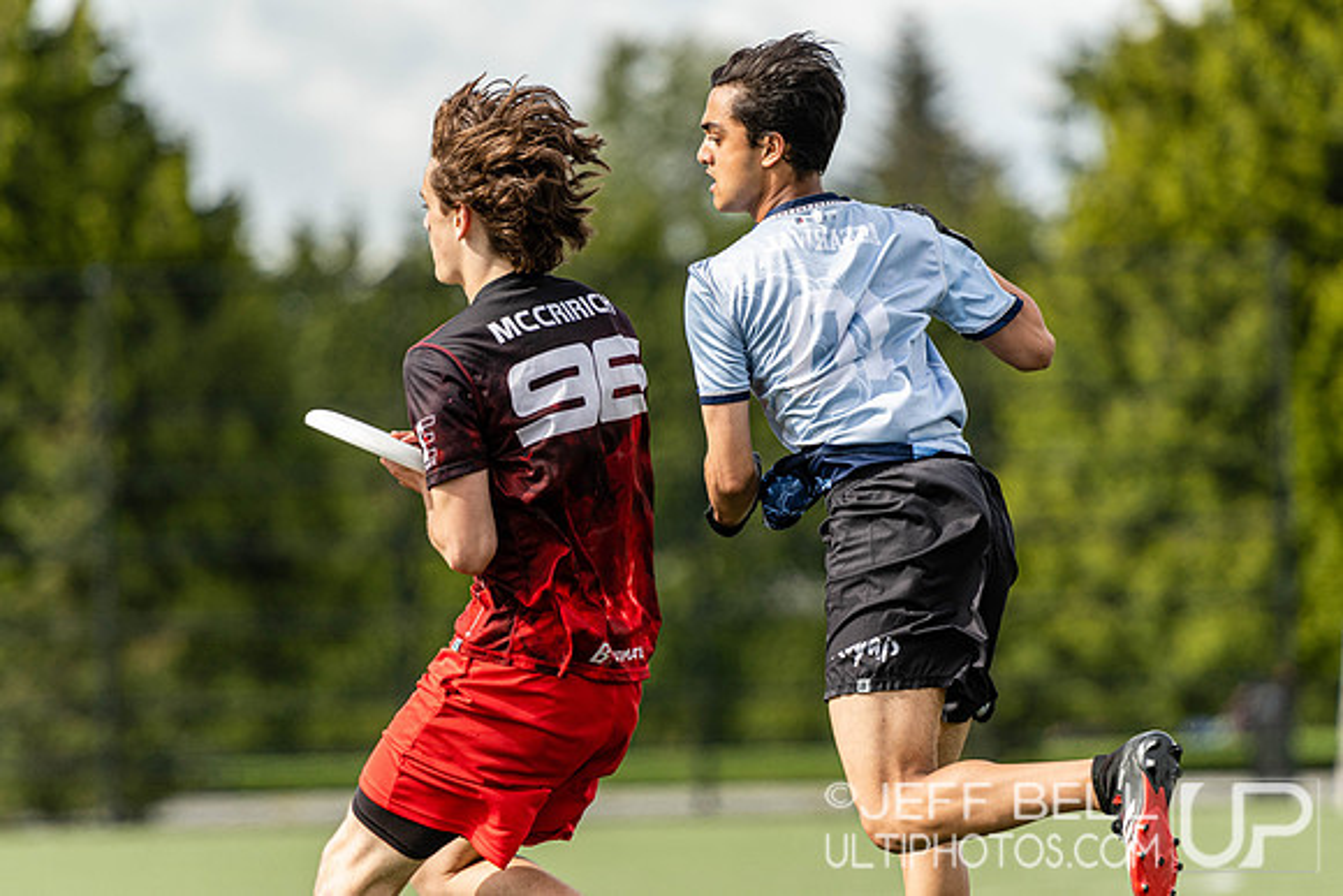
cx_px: 672
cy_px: 448
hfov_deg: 6.9
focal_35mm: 300
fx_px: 11194
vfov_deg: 4.6
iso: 200
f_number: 2.8
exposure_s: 1/2500
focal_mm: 200
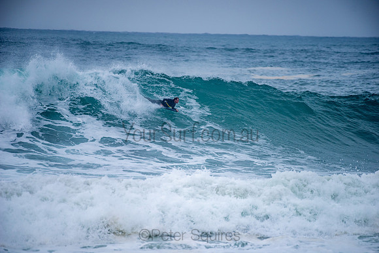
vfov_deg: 2.8
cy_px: 126
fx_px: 5265
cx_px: 190
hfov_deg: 4.1
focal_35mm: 500
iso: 200
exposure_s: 1/1000
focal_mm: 500
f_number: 5.6
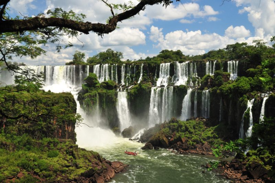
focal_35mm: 51
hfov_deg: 38.9
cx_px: 138
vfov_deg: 26.4
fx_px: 389
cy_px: 92
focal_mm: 34
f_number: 10
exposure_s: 1/200
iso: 250
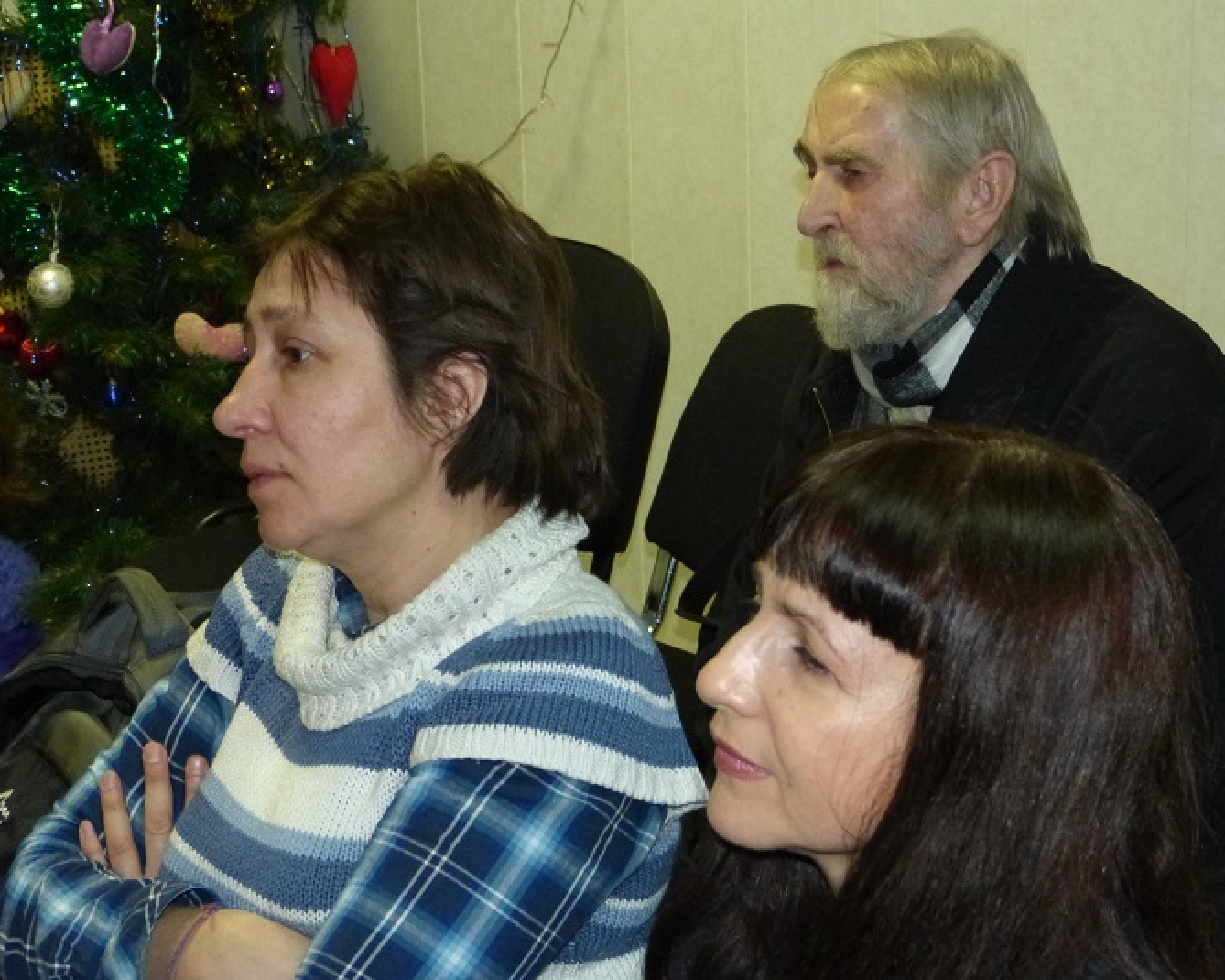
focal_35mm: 84
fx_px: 3045
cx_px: 623
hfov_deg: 22.7
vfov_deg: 18.3
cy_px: 487
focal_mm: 14.5
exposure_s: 1/60
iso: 800
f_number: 3.4
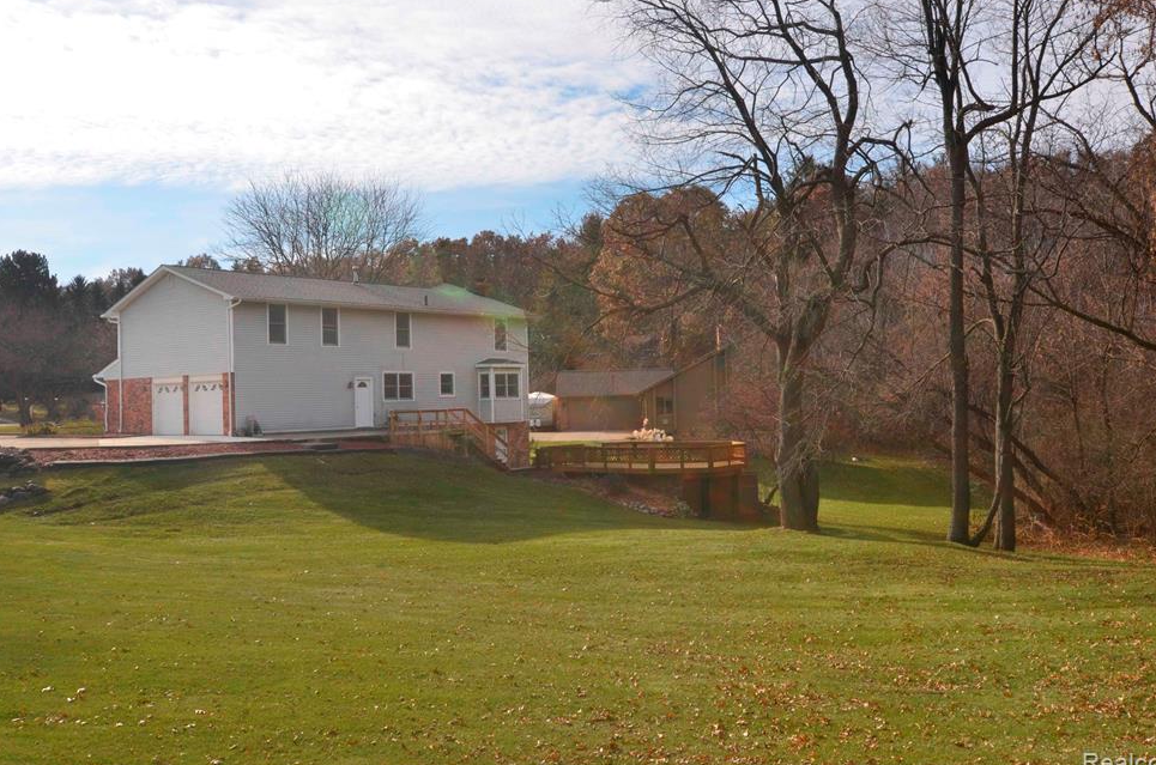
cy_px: 376
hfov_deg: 54.5
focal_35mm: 35
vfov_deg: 37.7
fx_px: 1121
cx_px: 591
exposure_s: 1/250
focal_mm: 22
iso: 320
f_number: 14
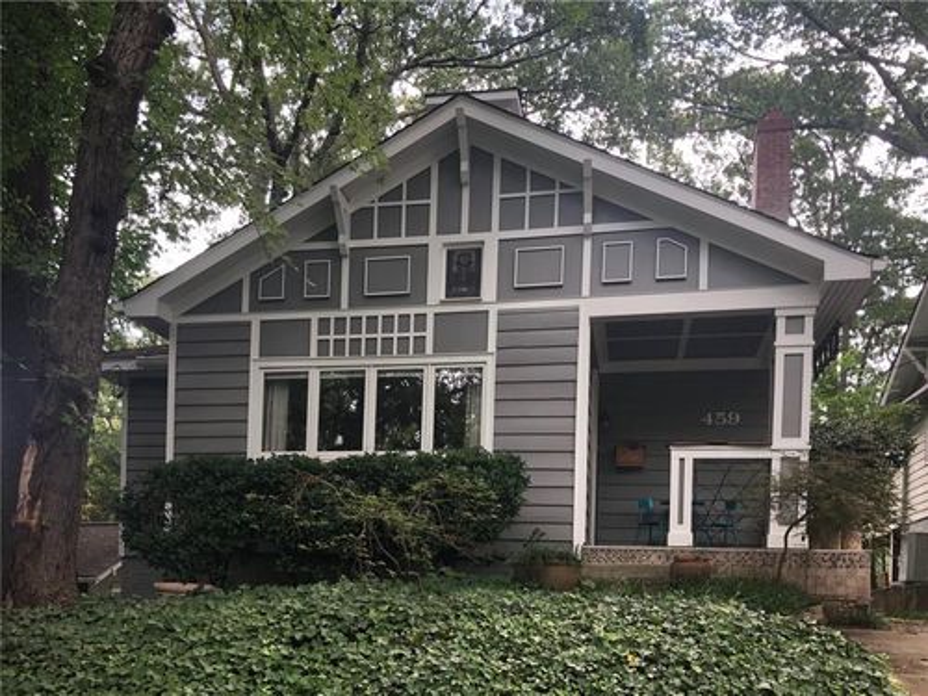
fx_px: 751
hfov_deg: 63.4
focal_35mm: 28
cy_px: 348
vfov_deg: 49.7
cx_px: 464
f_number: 1.8
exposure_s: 1/120
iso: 40
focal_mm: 4
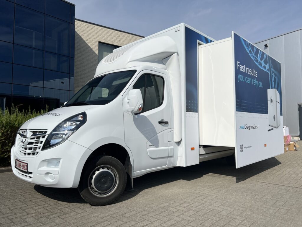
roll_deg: -0.1
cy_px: 114
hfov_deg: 67.3
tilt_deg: +3.1
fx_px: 227
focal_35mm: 26
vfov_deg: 53.1
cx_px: 151
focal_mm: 5.7
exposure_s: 1/14286
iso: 50
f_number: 1.5
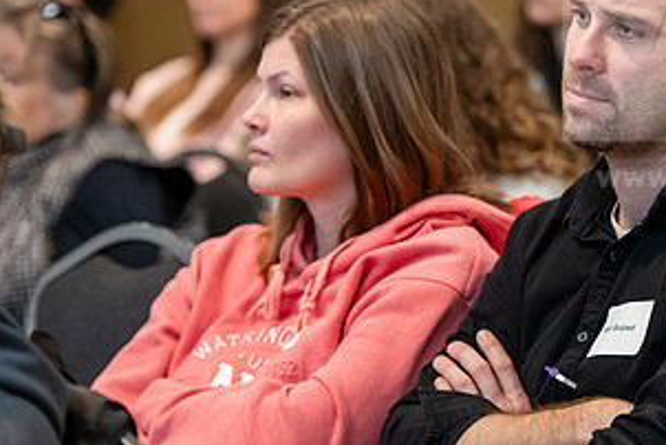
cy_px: 224
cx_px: 496
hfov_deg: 8.8
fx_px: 4333
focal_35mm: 234
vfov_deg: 5.9
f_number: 3.2
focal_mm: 122
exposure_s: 1/200
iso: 2000
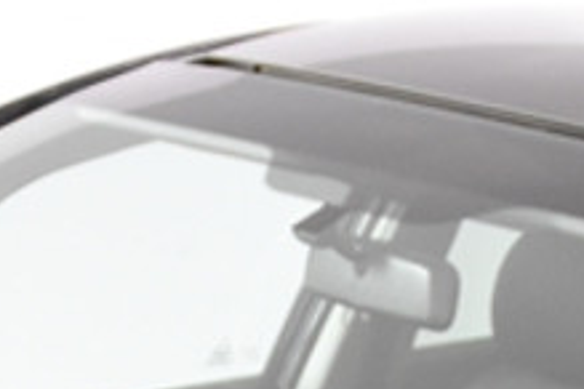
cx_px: 181
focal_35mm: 192
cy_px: 1152
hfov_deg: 10.7
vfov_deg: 6.5
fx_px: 3114
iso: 1600
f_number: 3.2
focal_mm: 20
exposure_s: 1/40
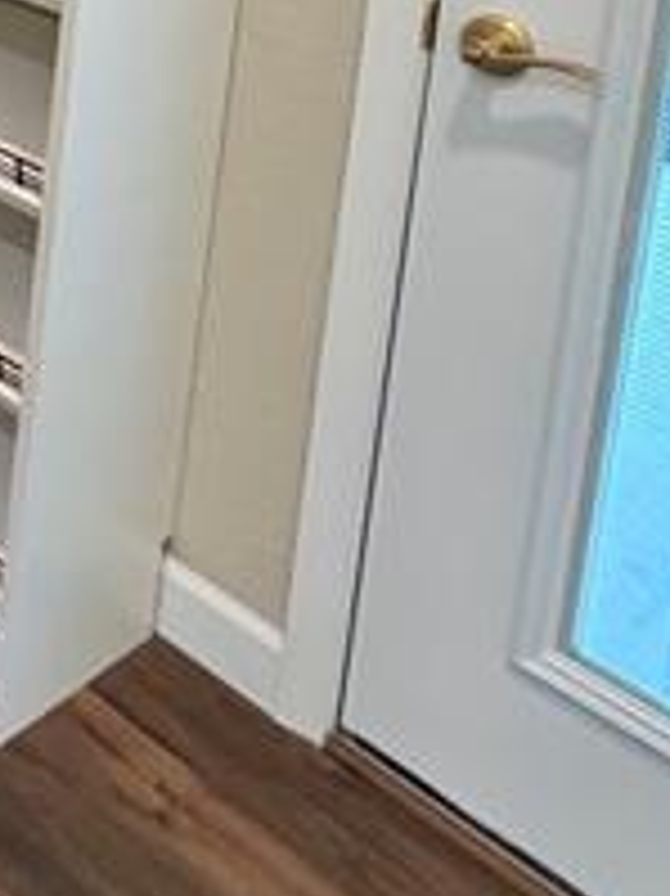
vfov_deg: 28.6
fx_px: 1395
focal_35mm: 54
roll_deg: -1.3
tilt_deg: -7.7
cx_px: -531
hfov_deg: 19.9
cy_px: -293
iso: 200
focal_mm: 2.22
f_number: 2.2
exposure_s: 1/60
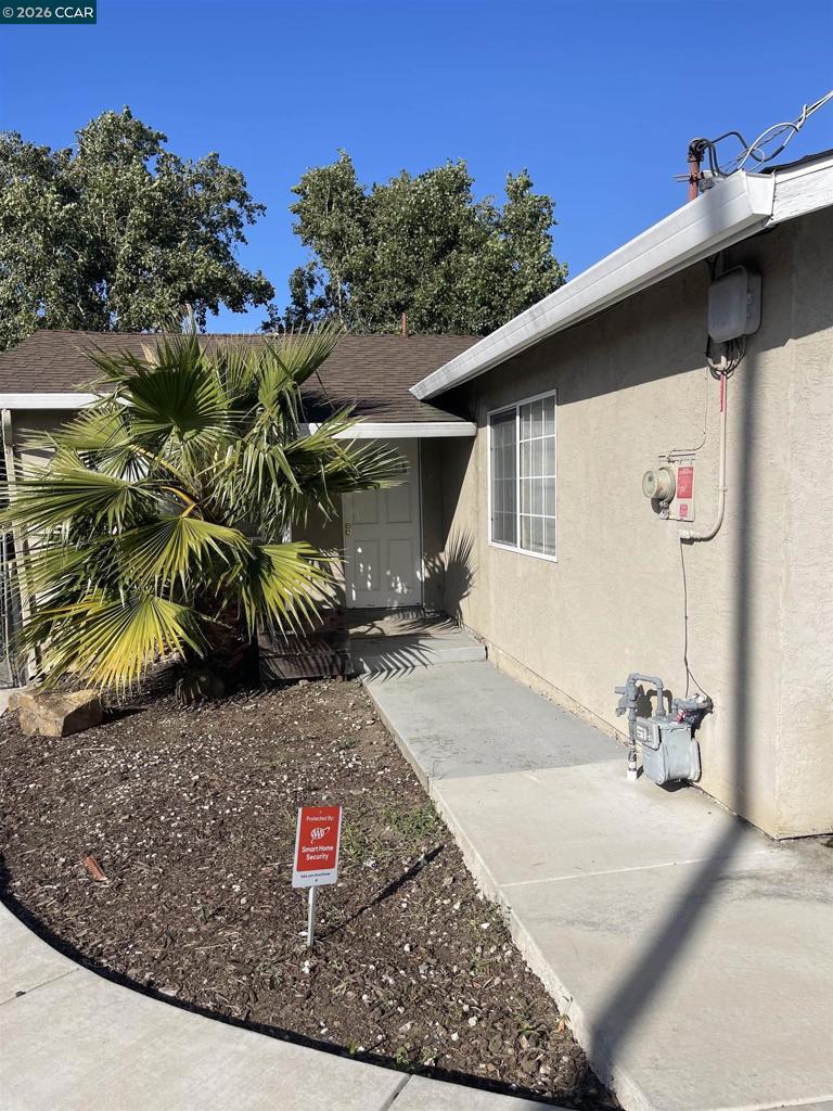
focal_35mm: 25
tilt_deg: -6.1
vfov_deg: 69.4
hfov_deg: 54.9
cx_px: 416
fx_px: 802
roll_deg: +0.9
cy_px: 556
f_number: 1.6
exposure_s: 1/4717
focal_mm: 5.1
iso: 32
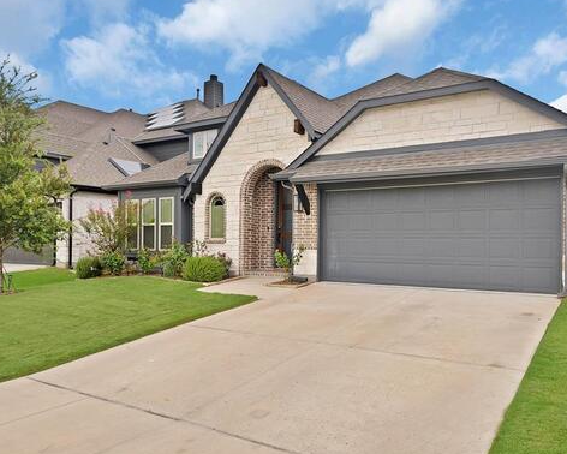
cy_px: 245
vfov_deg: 51.5
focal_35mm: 28
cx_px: 308
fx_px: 470
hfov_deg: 62.1
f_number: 6.3
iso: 640
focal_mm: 22
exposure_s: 1/160
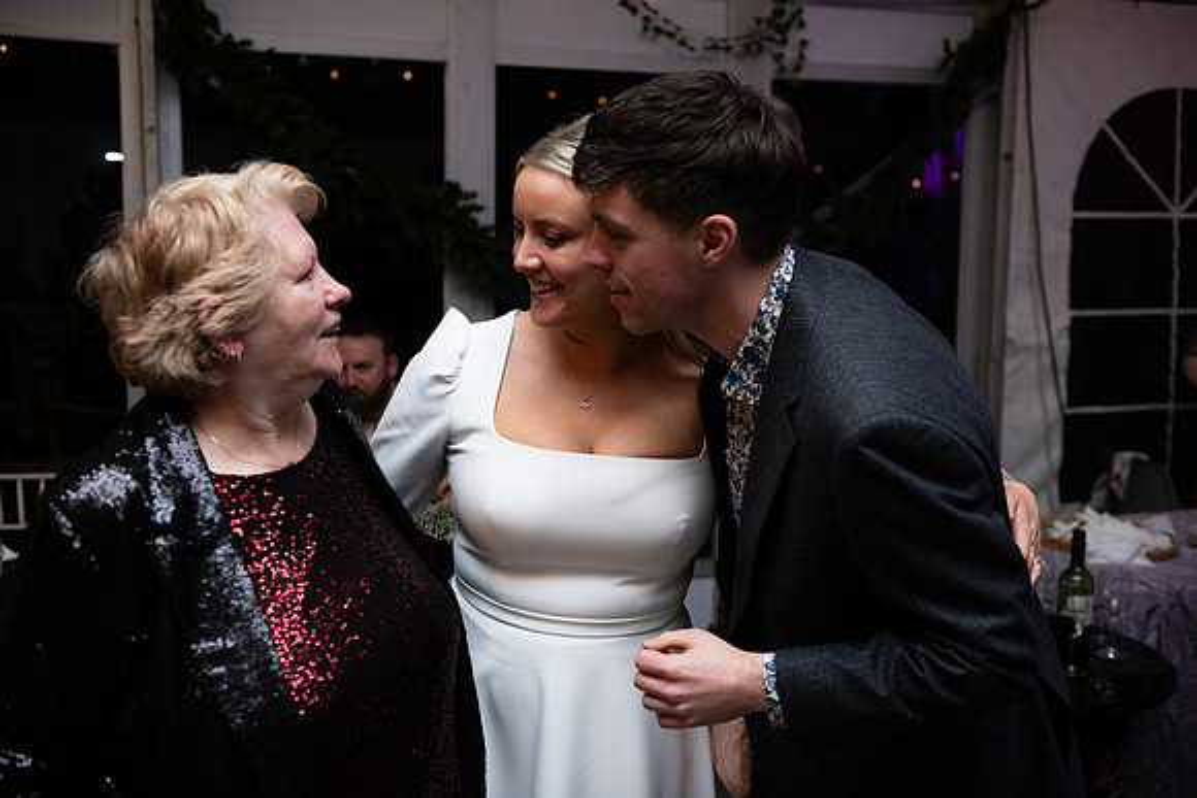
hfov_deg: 48.4
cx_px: 598
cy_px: 399
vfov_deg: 33.4
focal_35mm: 40
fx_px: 1330
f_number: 3.5
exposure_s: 1/160
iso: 800
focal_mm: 40
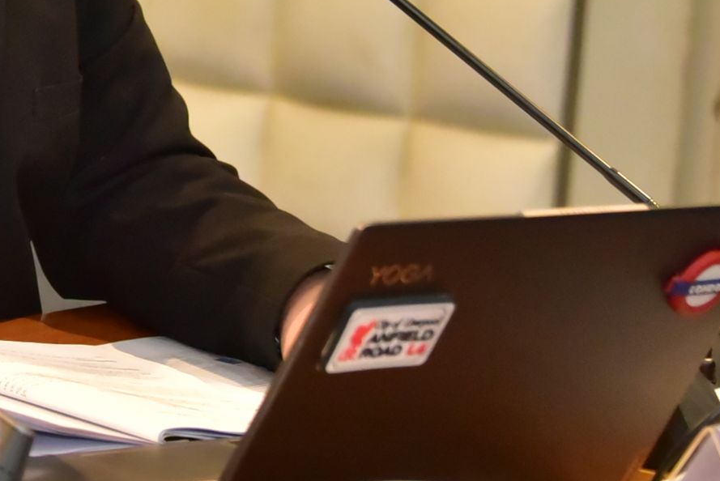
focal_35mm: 253
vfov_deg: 5.4
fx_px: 5063
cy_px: -112
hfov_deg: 8.1
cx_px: -70
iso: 8000
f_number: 5.6
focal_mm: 90
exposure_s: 1/200
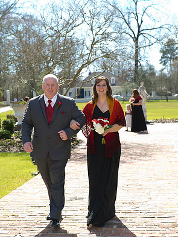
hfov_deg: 19.1
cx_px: 88
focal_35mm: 77
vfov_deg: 25.3
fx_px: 528
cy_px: 109
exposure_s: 1/200
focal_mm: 70
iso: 100
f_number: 5.6
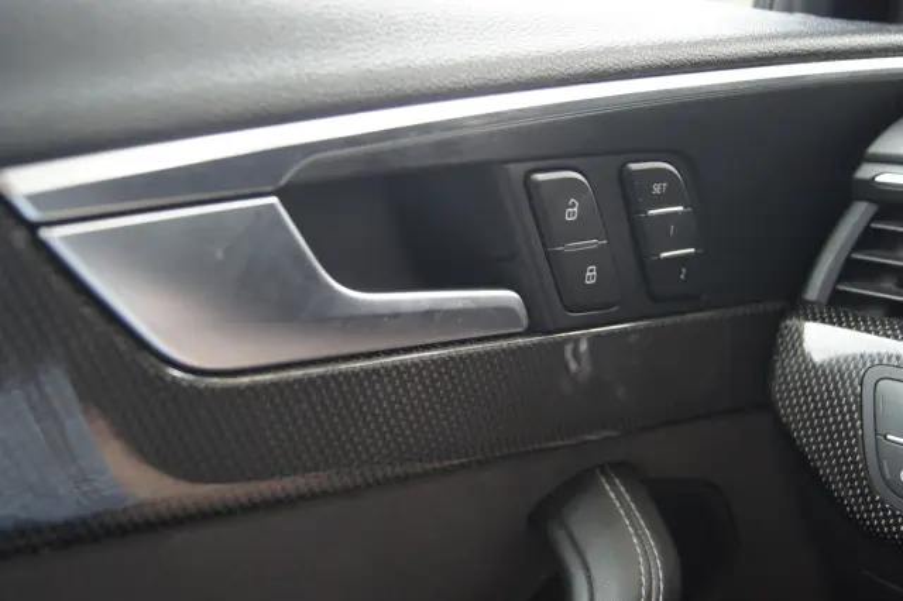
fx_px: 902
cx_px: 452
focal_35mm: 36
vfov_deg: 36.8
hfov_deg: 53.2
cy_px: 300
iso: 640
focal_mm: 24
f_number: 4
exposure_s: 1/40
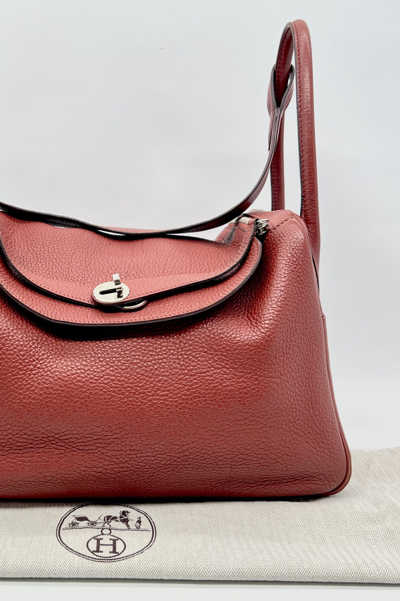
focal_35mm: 39
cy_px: 343
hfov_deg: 33.7
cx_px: 112
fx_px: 650
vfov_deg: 49.4
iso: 40
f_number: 1.5
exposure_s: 1/100
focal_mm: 5.7
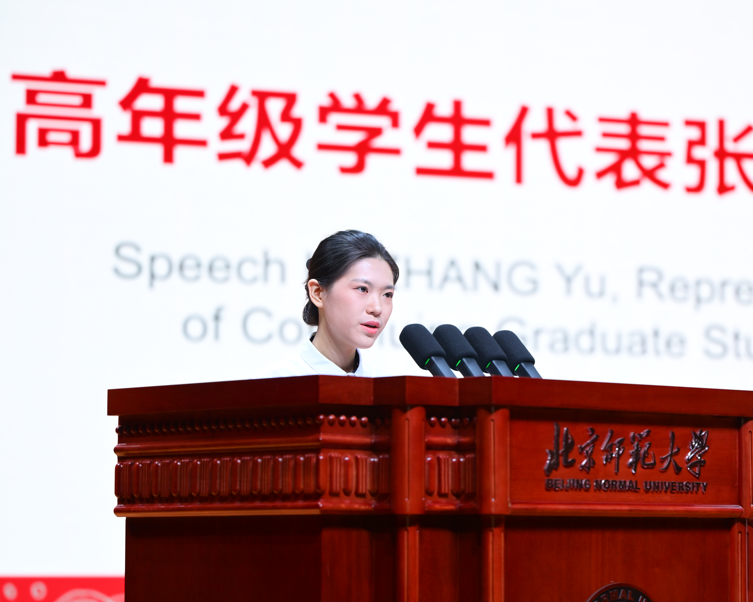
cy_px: 337
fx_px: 2786
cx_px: 494
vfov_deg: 12.3
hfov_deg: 15.4
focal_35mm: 125
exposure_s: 1/125
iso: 400
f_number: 2.8
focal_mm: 91
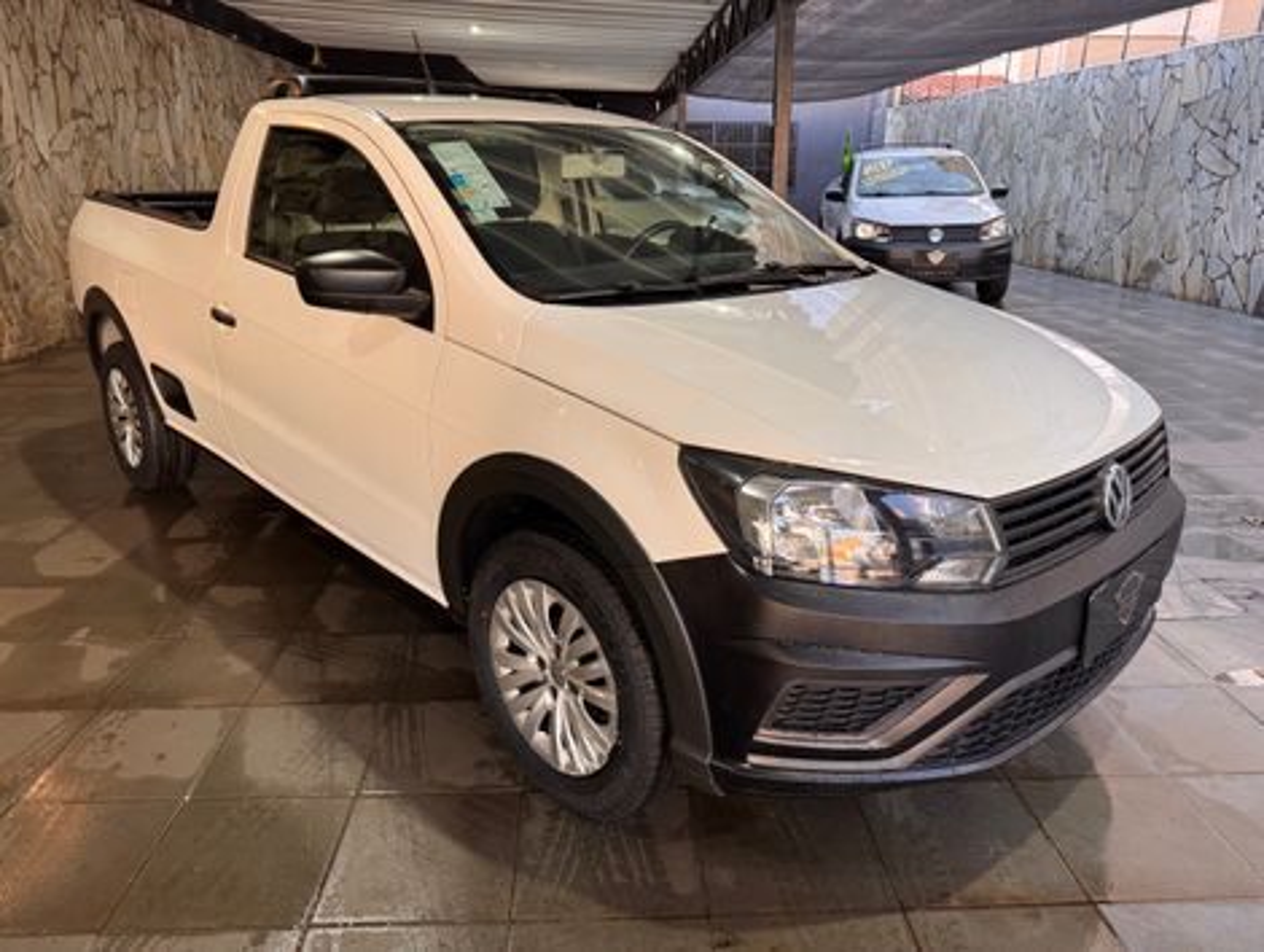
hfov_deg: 71.5
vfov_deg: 56.9
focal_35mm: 24
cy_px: 476
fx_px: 878
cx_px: 632
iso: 200
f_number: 1.78
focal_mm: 6.76
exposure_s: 1/120
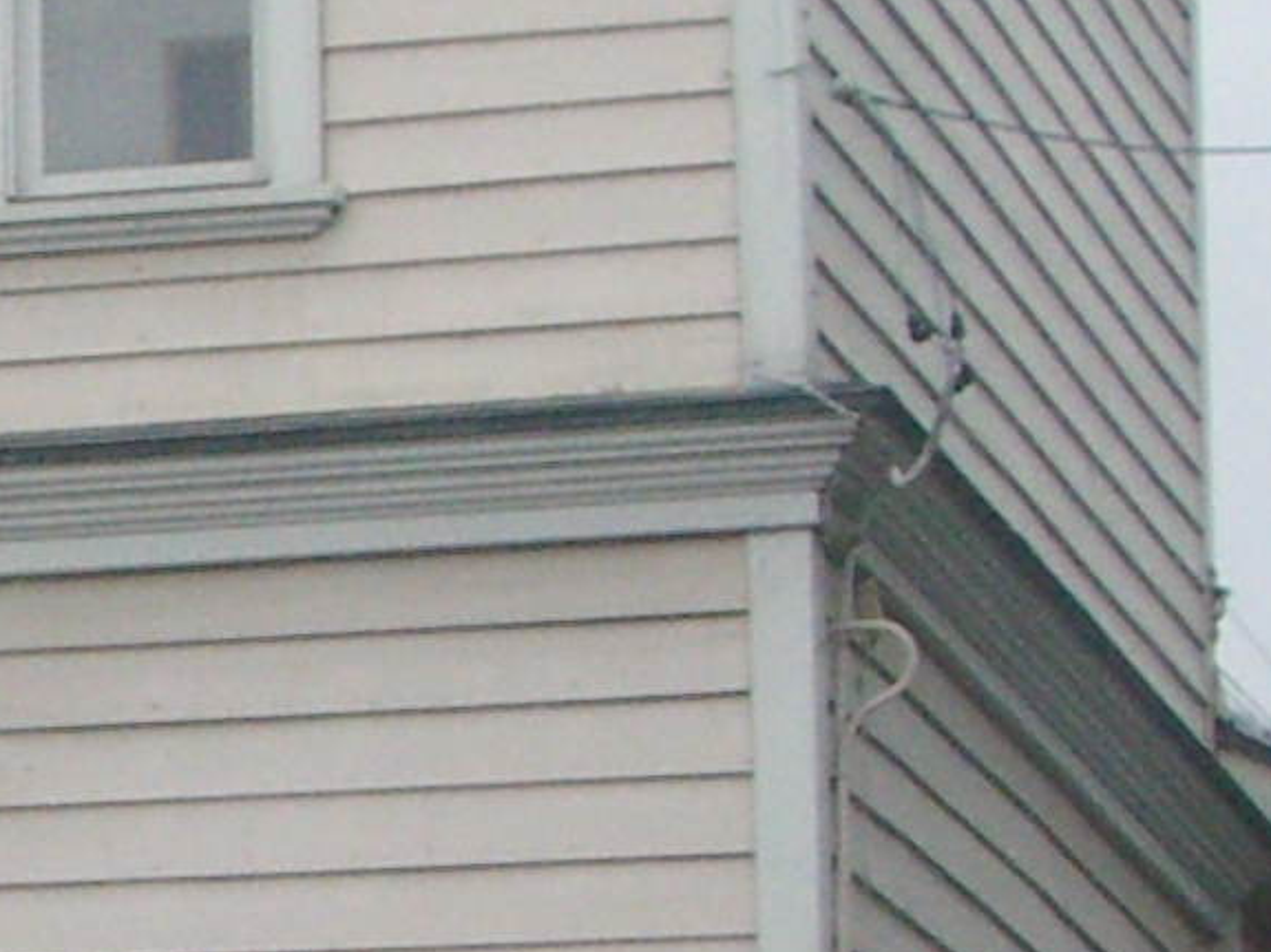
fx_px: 8994
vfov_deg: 6.1
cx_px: -997
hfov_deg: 7.8
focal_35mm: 245
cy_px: 718
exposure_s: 1/125
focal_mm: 9
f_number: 3.3
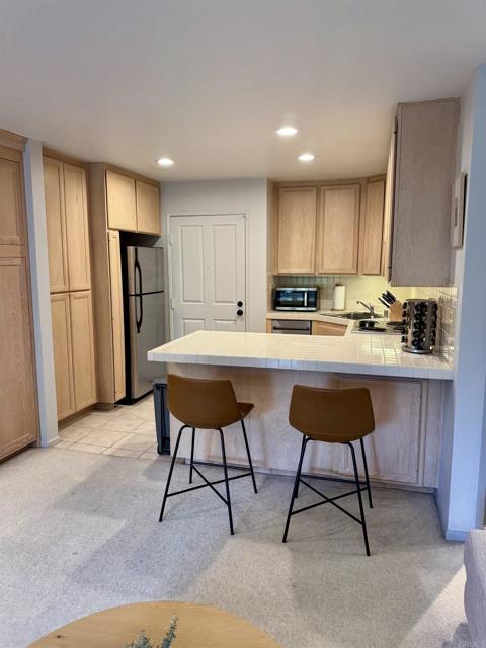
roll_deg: -0.7
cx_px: 243
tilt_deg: -7.1
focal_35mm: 24
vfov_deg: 71.6
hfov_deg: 56.8
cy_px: 324
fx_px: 449
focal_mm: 6.76
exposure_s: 1/120
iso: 160
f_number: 1.78
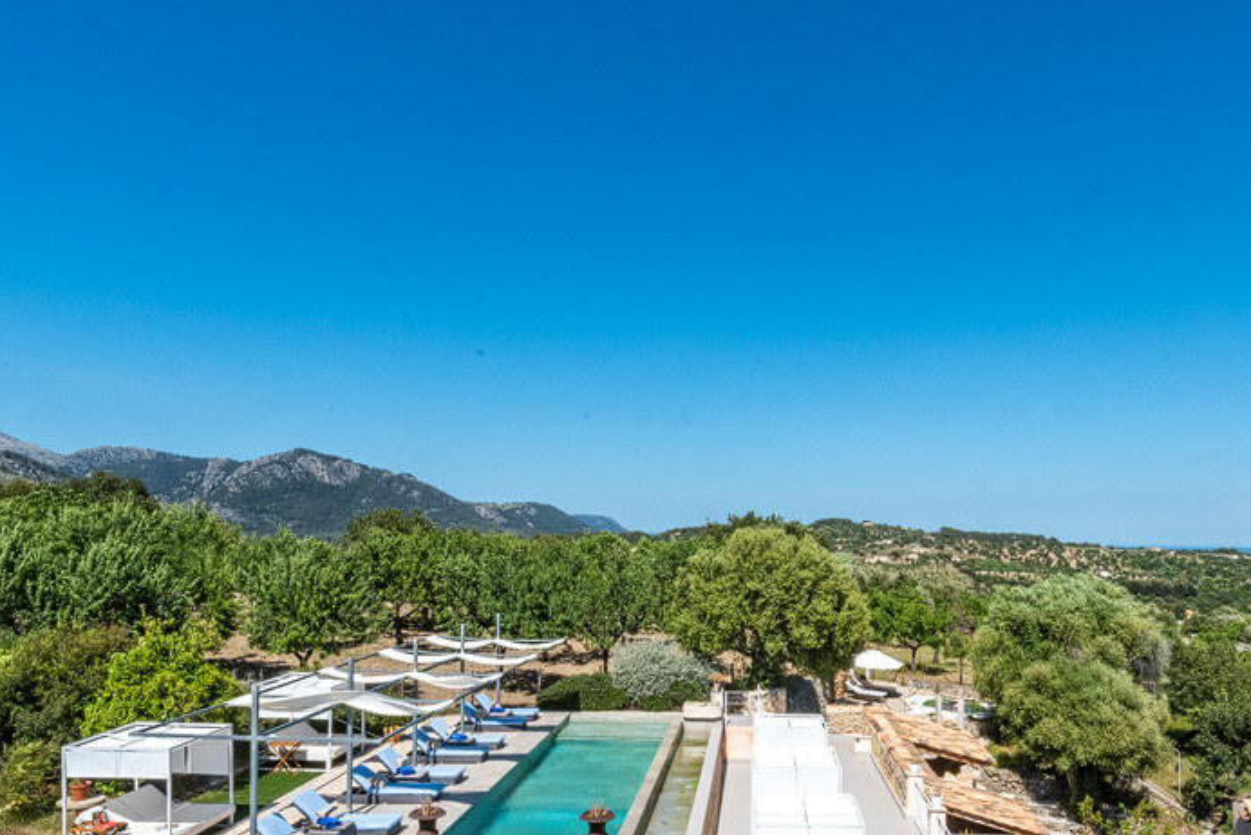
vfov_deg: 49.1
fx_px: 904
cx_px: 779
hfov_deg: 68.3
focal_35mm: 26
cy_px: 521
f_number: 22
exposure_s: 1/200
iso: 500
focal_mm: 15
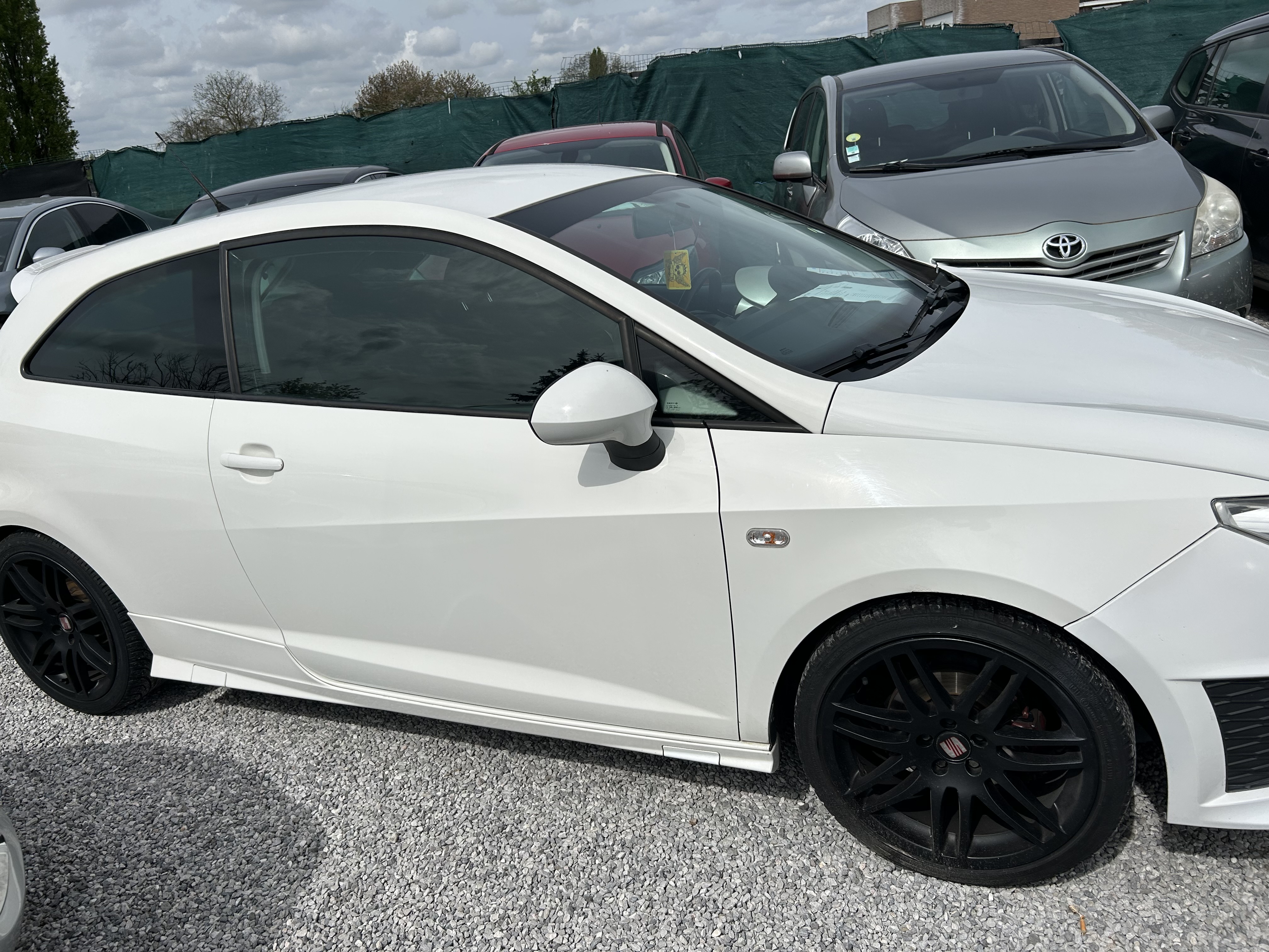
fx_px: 953
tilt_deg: -18.7
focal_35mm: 26
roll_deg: +7.3
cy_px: 476
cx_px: 634
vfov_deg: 53.1
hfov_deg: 67.3
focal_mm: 5.7
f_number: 1.5
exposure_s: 1/11364
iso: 50
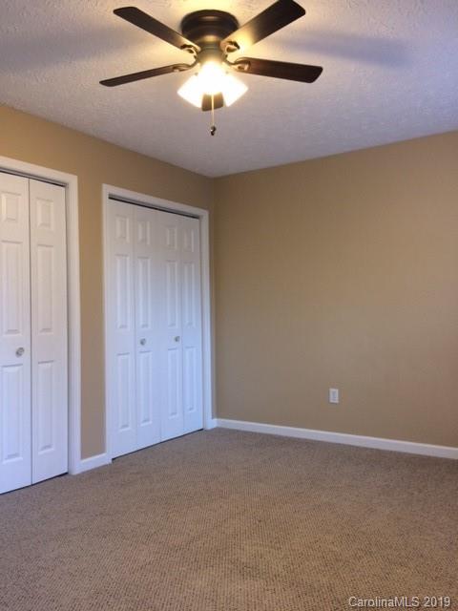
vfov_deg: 61.7
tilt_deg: -0.8
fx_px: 512
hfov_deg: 48.2
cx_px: 229
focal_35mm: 29
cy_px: 306
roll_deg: +2.0
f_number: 2.2
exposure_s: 1/30
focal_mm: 4.15
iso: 64
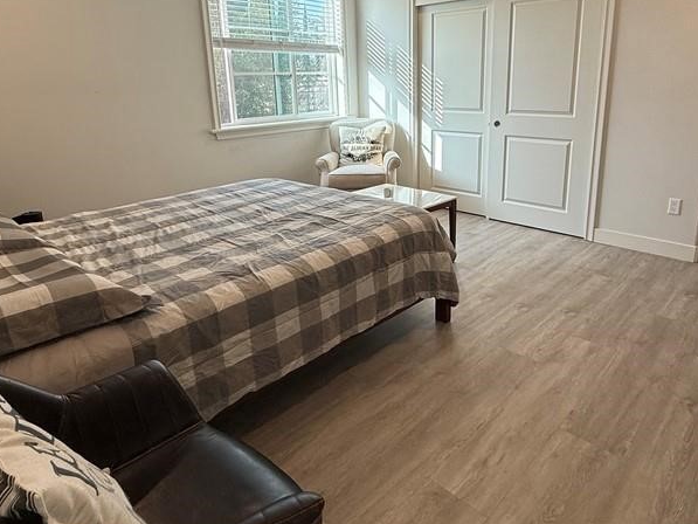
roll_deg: +1.8
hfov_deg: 71.4
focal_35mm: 24
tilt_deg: -14.1
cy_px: 198
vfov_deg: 56.2
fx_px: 484
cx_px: 385
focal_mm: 2.22
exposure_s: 1/125
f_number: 2.2
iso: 64
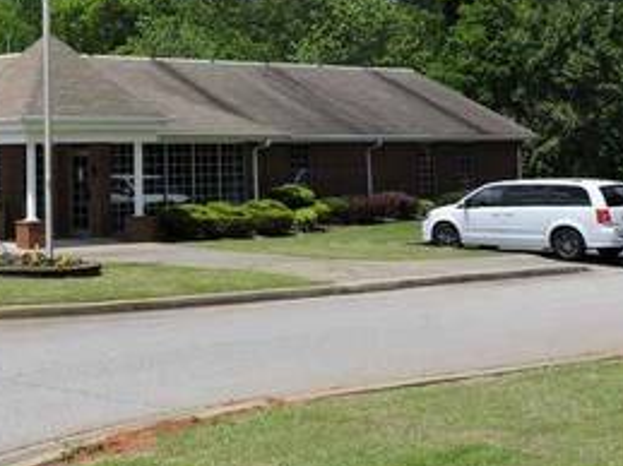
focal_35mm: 68
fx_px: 1223
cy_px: 60
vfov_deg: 21.2
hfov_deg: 27.2
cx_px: 28
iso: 100
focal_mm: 5.9
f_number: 3.2
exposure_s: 1/1250
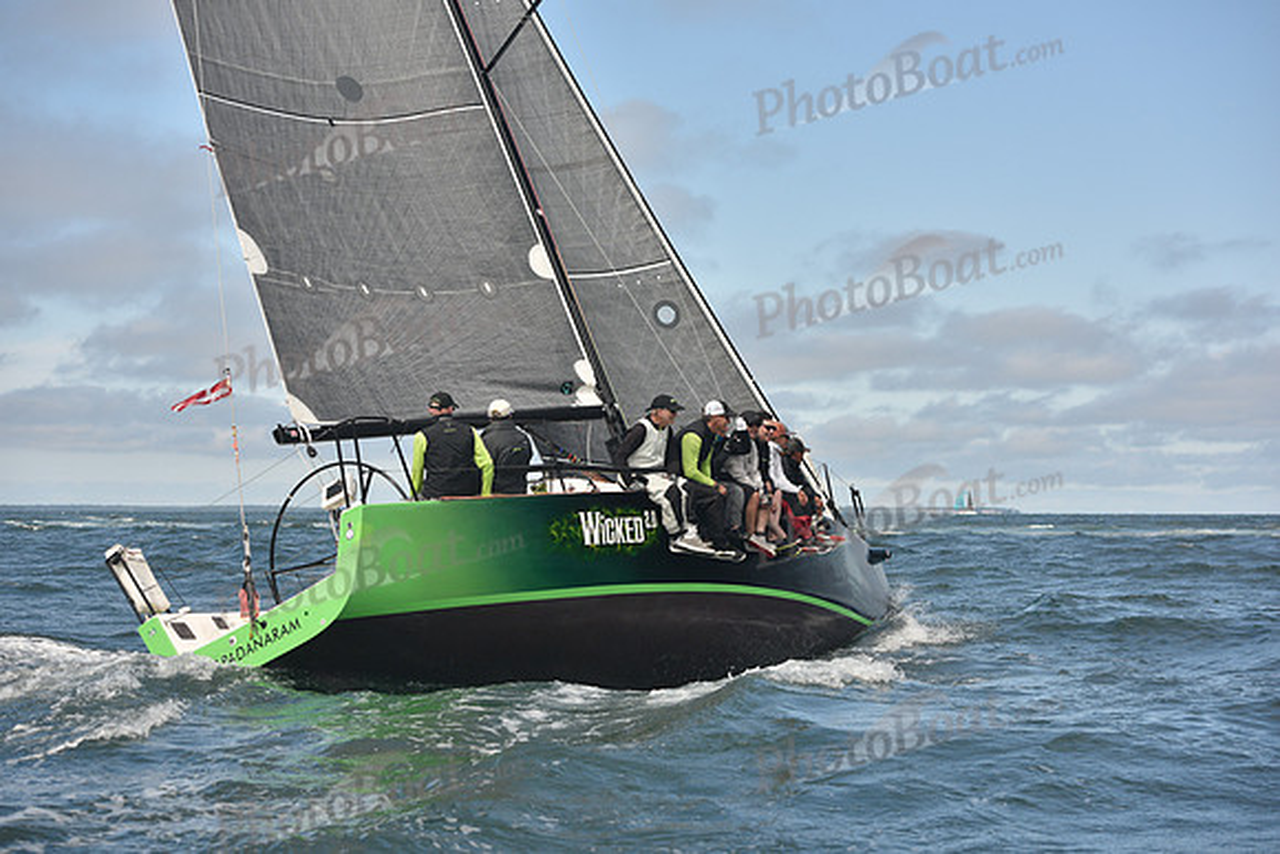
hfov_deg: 28.8
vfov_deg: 19.5
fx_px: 2489
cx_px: 640
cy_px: 427
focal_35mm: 70
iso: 320
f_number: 5
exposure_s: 1/1250
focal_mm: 70
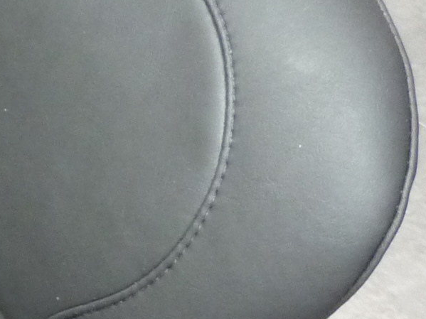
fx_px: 1735
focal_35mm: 141
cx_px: -472
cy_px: 373
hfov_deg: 12.1
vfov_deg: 10.4
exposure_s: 1/30
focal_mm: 5.5
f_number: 2.8
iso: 320
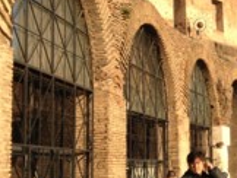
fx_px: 665
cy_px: 50
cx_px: 291
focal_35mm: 97
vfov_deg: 15.2
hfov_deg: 19.0
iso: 50
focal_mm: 4.28
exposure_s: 1/849
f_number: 2.4
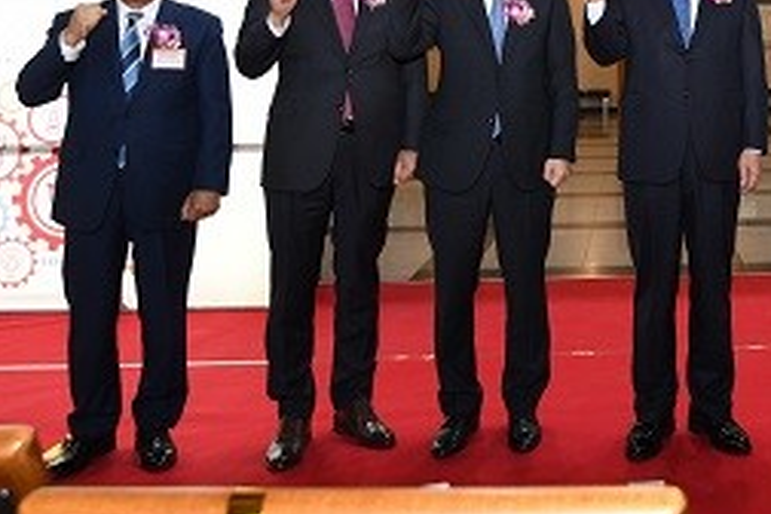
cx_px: 719
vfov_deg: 27.2
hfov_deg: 39.1
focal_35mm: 46
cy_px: -28
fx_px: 985
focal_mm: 20
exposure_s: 1/125
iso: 1250
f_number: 5
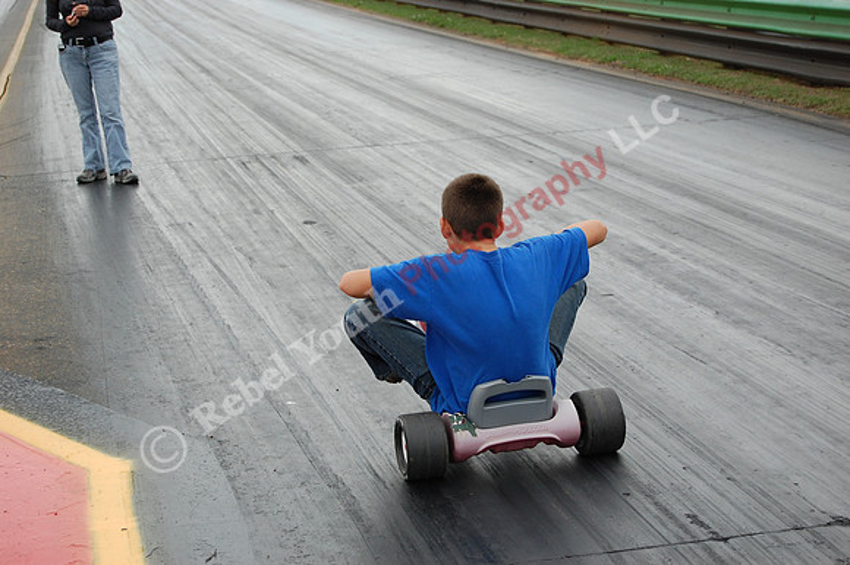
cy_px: 282
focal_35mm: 82
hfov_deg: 24.6
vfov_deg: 16.5
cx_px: 425
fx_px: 1947
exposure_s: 1/1000
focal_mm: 55
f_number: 5.6
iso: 400
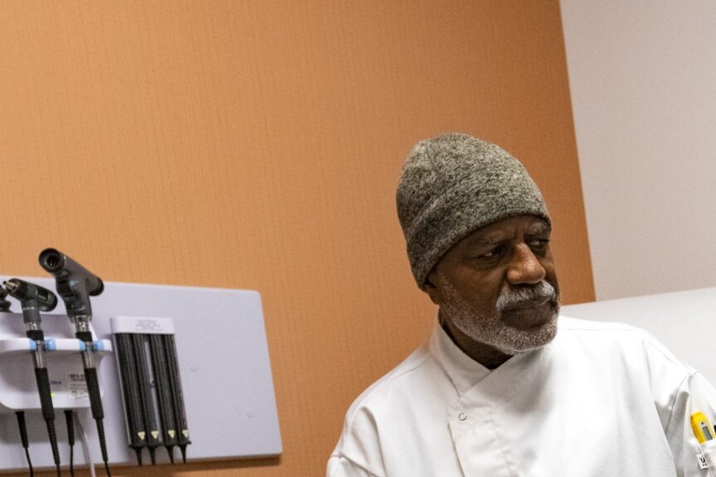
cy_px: 595
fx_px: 1411
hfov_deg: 26.1
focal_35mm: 71
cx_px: 809
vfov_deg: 18.1
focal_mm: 24
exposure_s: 1/200
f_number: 5
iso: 2000
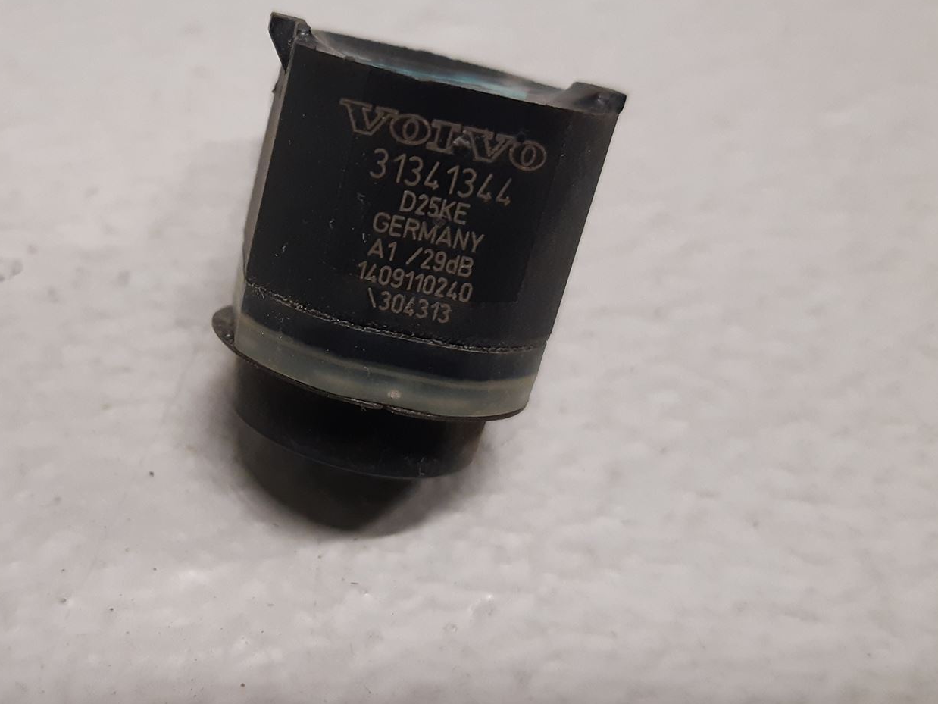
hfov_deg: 42.9
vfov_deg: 33.6
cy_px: 355
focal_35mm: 43
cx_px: 270
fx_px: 1165
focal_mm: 3.93
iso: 200
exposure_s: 1/50
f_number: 1.7
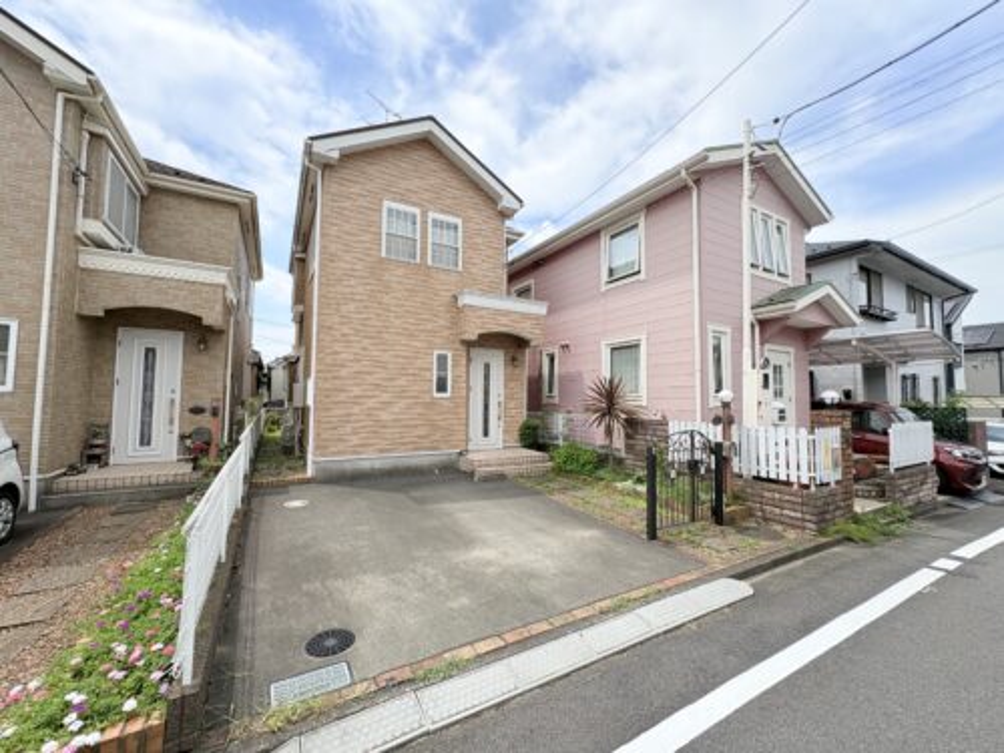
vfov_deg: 85.7
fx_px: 406
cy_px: 376
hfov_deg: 102.1
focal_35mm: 14
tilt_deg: +3.3
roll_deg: -0.2
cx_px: 502
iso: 50
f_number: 2.2
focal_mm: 2.22
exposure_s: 1/1477
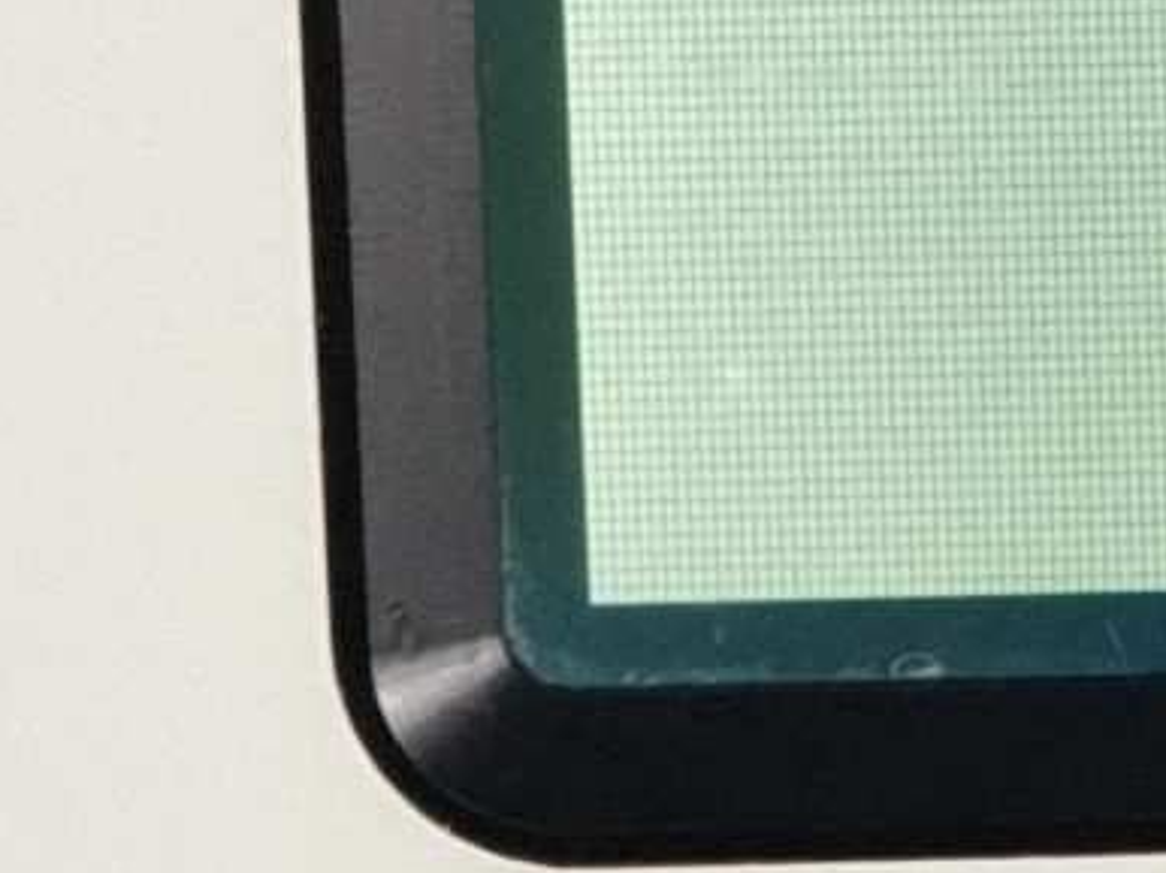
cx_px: 2746
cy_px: -686
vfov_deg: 4.3
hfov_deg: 5.6
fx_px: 11614
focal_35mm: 345
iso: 125
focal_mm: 6
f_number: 2.4
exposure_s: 1/33
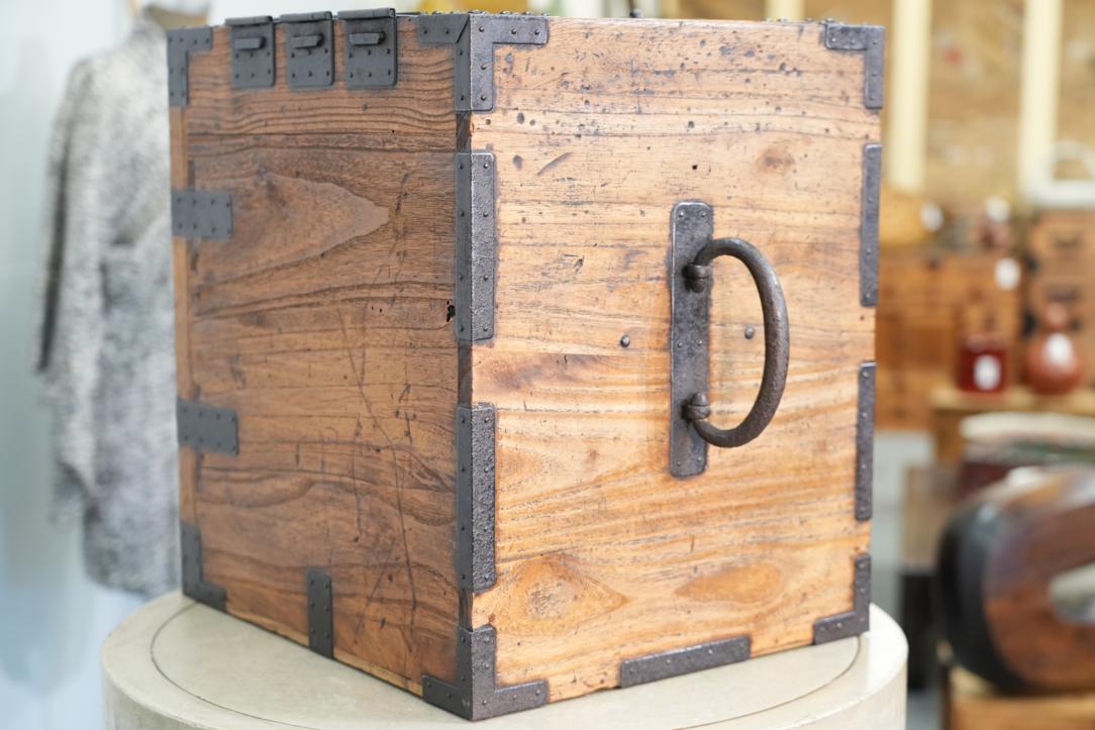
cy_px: 365
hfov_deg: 32.9
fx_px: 1856
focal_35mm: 61
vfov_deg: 22.3
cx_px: 548
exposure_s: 1/80
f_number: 4
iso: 2000
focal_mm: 61
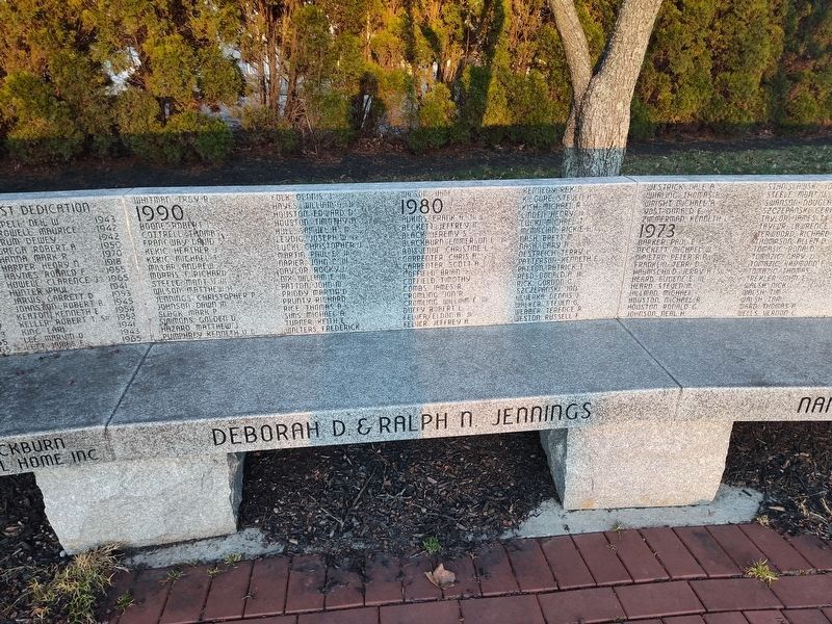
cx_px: 416
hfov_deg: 73.9
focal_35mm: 23
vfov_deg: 58.9
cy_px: 312
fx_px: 553
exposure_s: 1/120
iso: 284
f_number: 1.8
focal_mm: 5.56
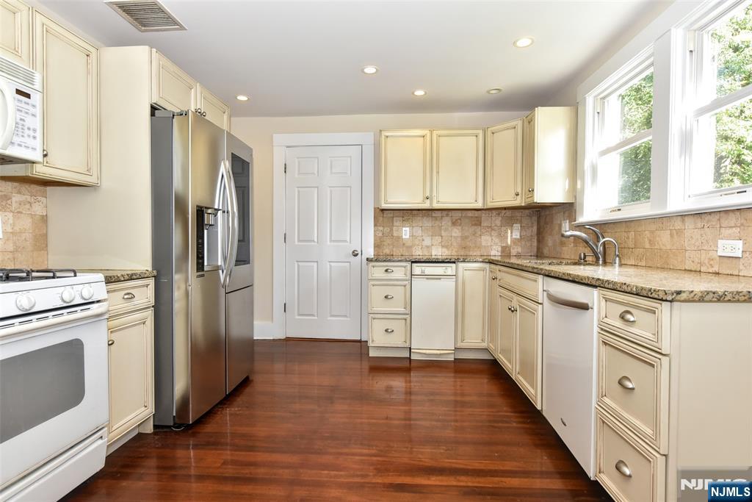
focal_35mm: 18
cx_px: 376
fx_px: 376
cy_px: 251
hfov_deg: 90.0
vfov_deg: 67.4
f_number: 5.6
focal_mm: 18
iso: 800
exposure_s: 1/125
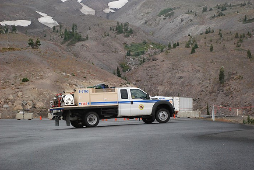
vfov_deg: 15.8
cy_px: 85
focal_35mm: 87
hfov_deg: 23.3
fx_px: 615
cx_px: 127
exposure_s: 1/1600
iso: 1600
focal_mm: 58
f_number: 5.3
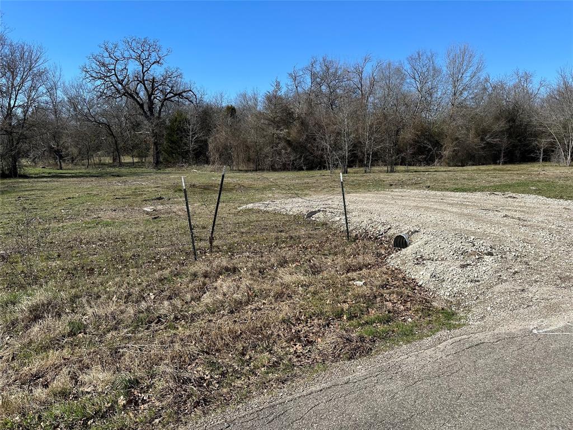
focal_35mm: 24
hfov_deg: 71.6
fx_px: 397
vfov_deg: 56.8
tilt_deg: -8.9
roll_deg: +0.3
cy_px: 215
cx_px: 286
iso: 80
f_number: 1.78
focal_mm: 6.86
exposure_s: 1/4545
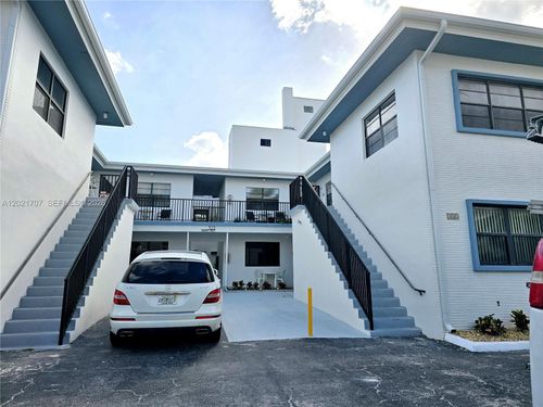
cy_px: 204
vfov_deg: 58.9
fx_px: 361
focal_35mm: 23
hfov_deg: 73.9
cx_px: 272
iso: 12
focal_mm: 6.3
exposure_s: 1/1429
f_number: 1.7
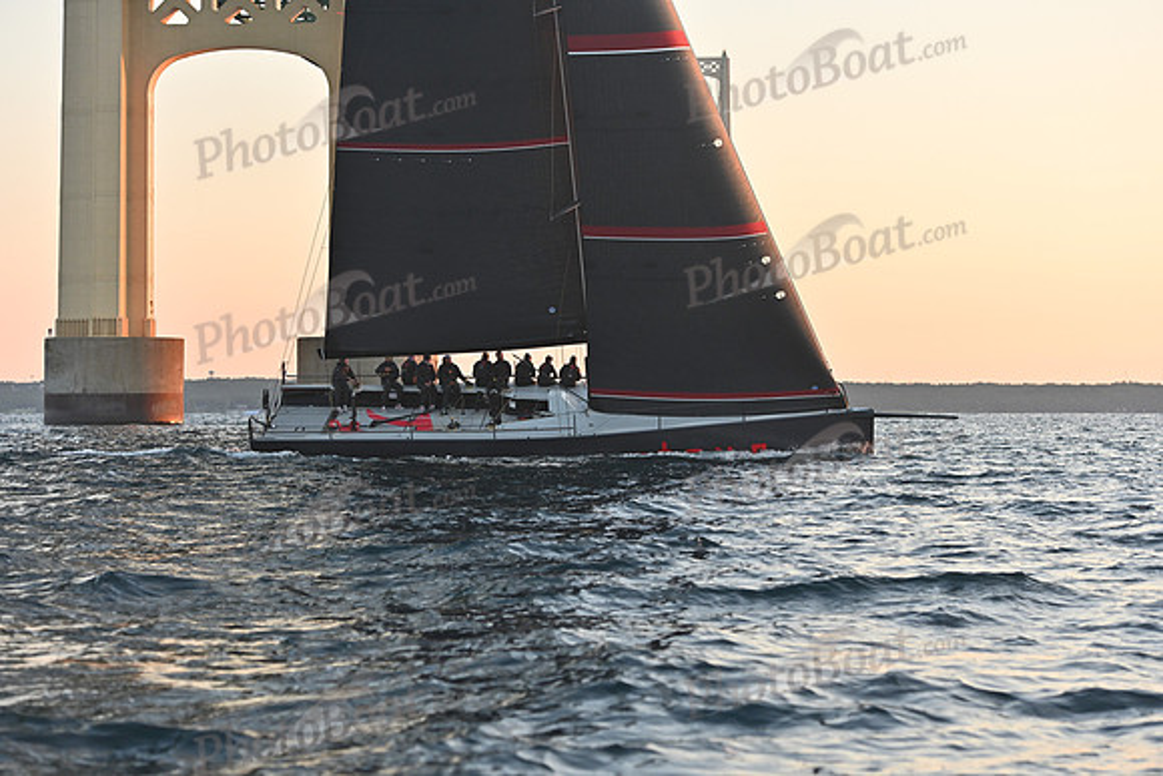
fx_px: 2973
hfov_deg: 22.1
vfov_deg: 14.9
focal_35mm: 92
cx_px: 582
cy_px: 388
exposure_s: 1/640
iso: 800
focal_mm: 92
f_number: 5
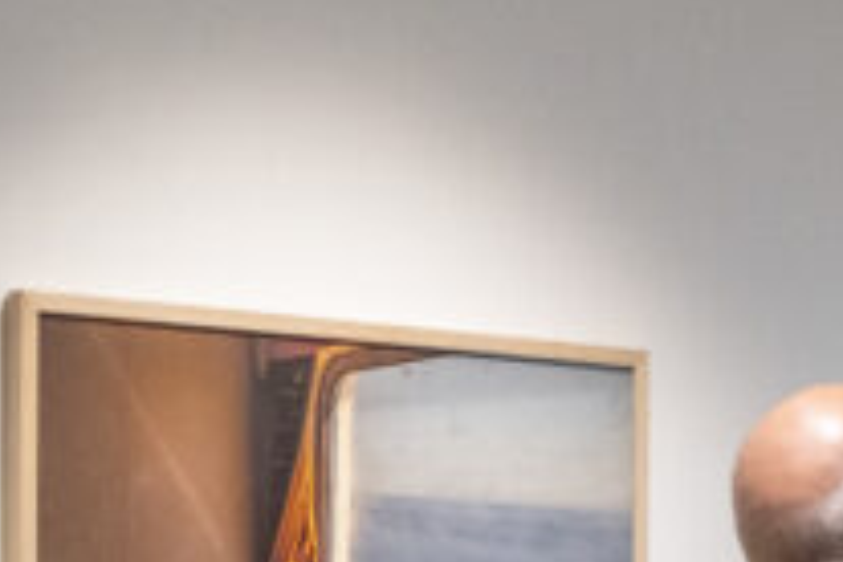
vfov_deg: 7.6
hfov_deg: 11.9
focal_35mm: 173
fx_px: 4051
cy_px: 1150
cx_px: 293
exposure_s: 1/100
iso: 640
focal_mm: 23
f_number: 2.8
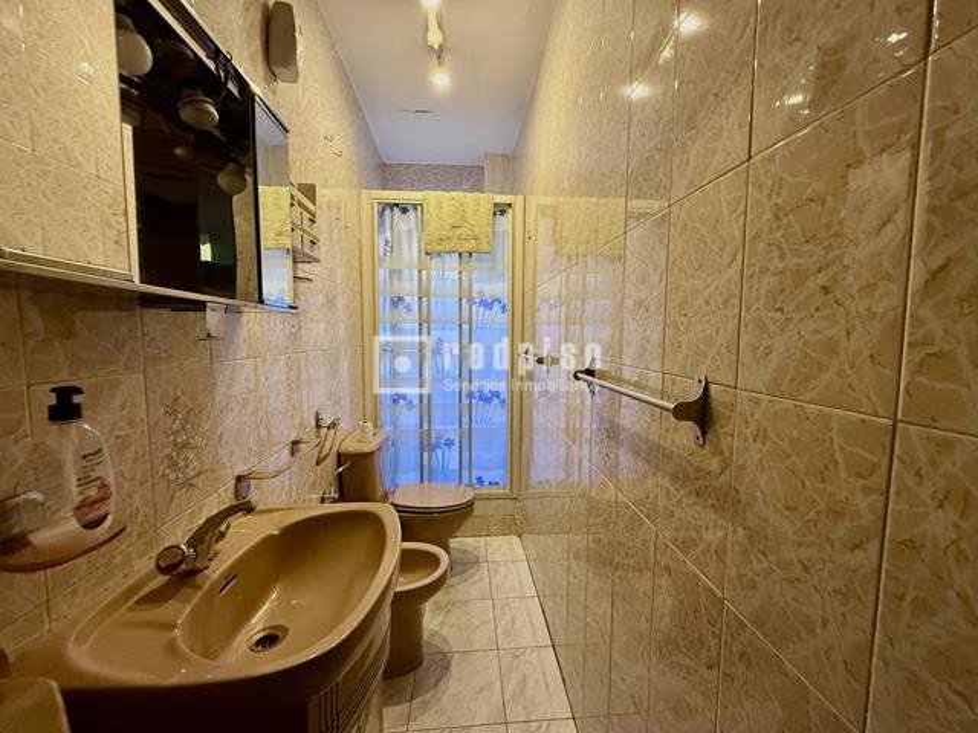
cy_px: 366
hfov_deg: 102.1
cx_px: 489
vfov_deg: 85.7
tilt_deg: -6.5
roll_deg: -2.3
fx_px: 396
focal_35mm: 14
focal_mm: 2.22
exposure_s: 1/50
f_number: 2.2
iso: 320
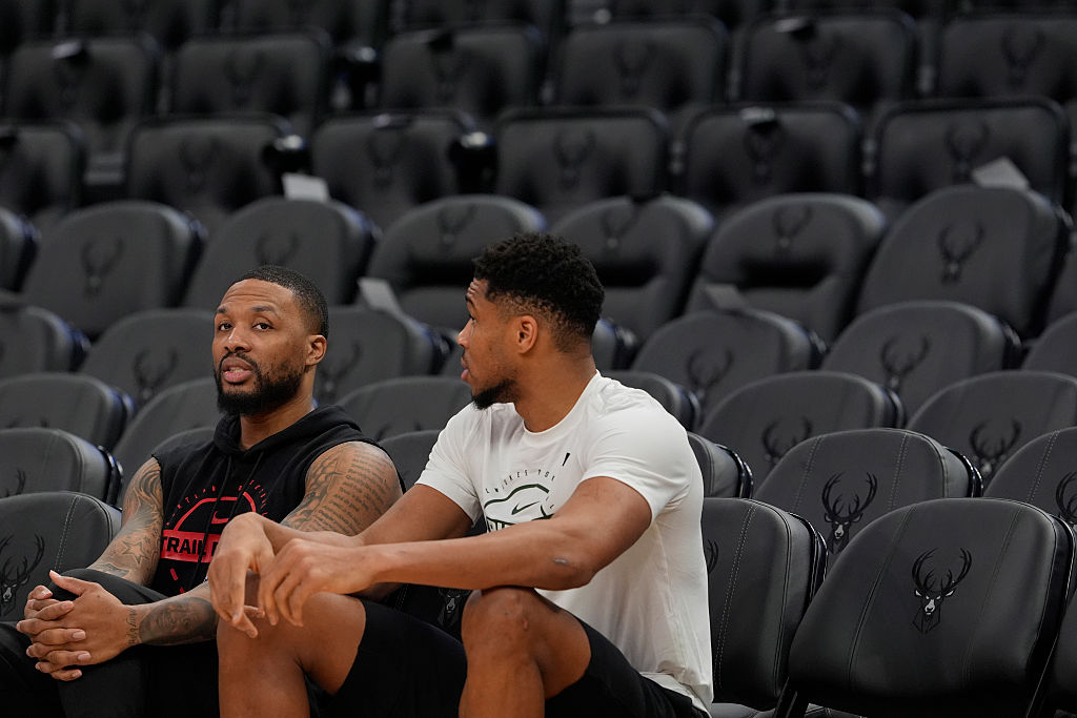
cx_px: 538
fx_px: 11968
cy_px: 359
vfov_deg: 3.4
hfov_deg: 5.2
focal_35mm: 400
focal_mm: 400
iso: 3200
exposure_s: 1/800
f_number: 5
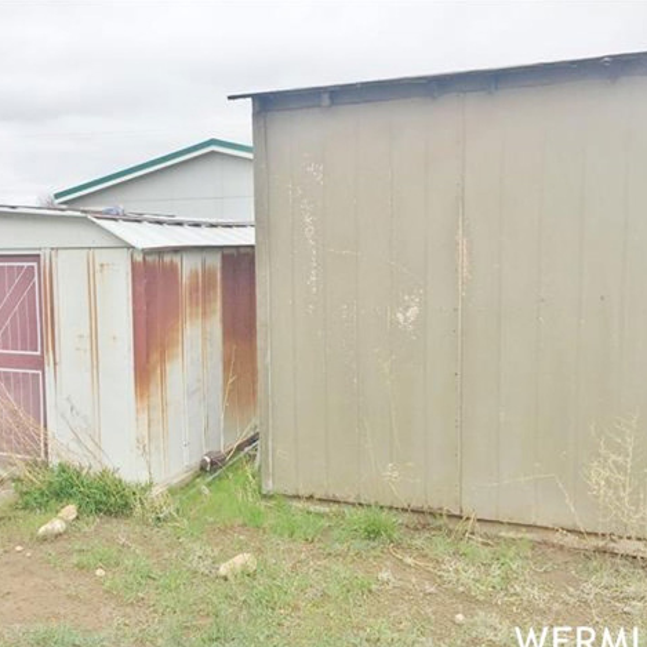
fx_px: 740
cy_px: 328
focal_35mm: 35
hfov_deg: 46.7
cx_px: 235
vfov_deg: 47.2
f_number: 2.2
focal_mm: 4.15
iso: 32
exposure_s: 1/1199
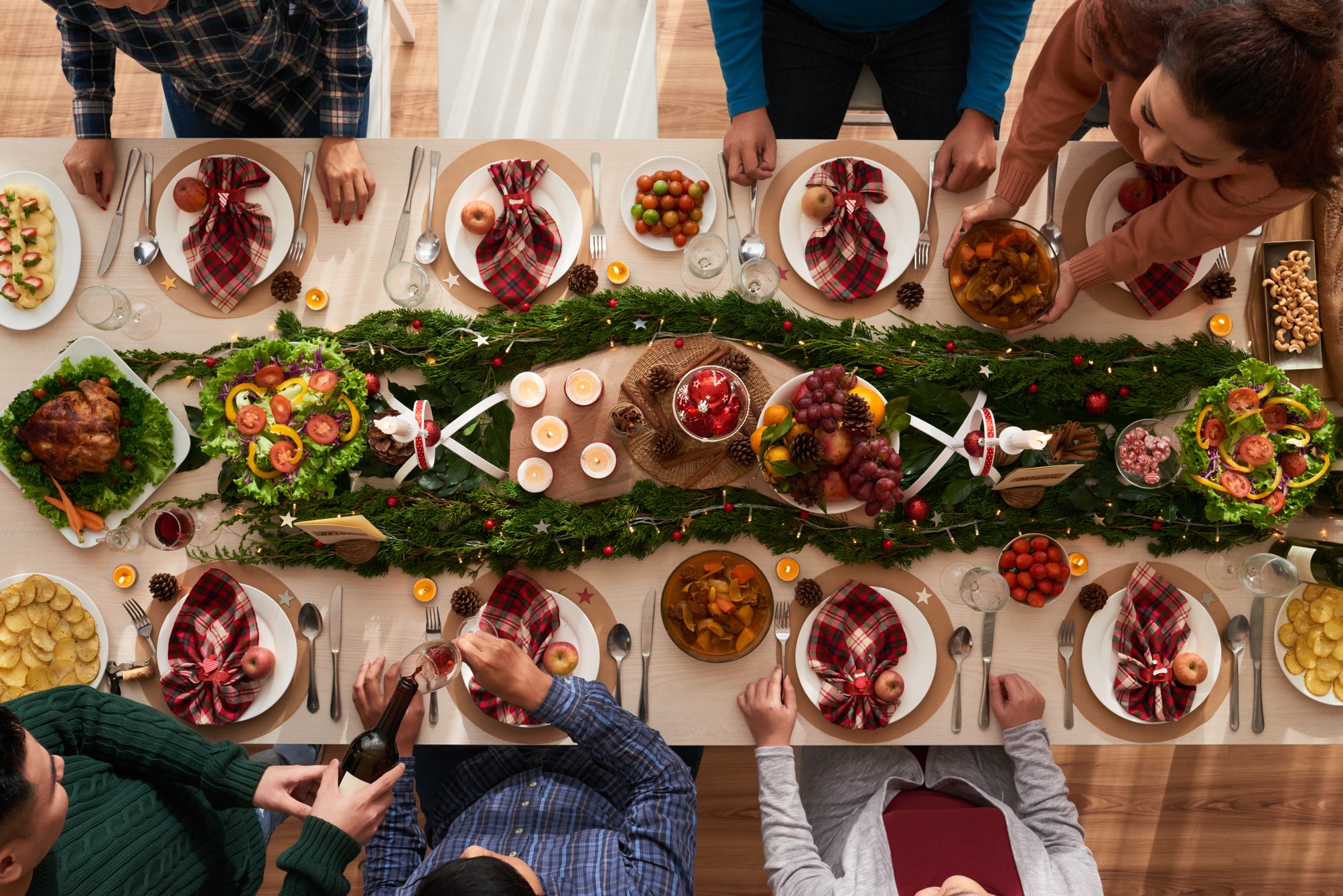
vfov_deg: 36.0
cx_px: 677
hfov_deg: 51.9
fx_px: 1381
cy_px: 434
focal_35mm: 37
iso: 800
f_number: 8
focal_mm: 35
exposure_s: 1/200
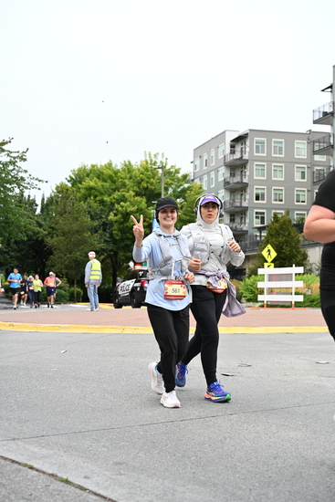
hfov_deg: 26.5
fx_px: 711
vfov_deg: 38.9
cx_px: 168
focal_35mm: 51
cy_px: 251
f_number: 4
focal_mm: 51
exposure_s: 1/800
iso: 1600
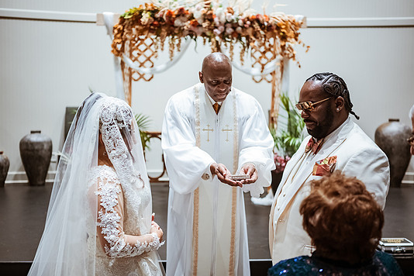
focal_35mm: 38
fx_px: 437
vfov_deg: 35.1
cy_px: 134
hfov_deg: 50.7
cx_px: 206
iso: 1250
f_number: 1.8
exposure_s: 1/500
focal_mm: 35
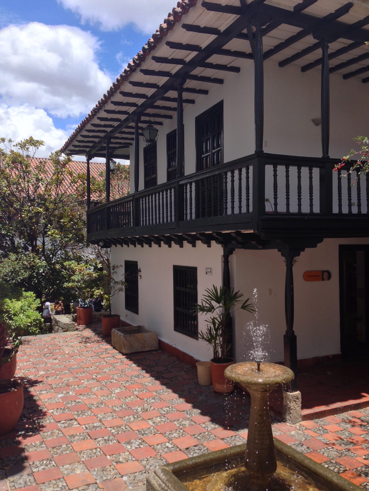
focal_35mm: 33
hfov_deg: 42.9
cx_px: 184
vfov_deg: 55.4
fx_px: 469
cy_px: 246
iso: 50
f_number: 2.4
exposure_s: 1/809
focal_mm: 4.12
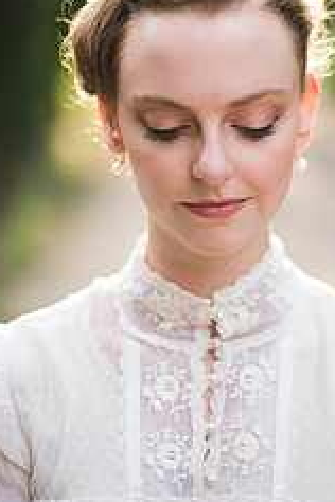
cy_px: 163
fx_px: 1326
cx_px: 204
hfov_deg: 14.4
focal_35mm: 95
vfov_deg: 21.4
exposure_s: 1/1000
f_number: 1.4
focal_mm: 50
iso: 200
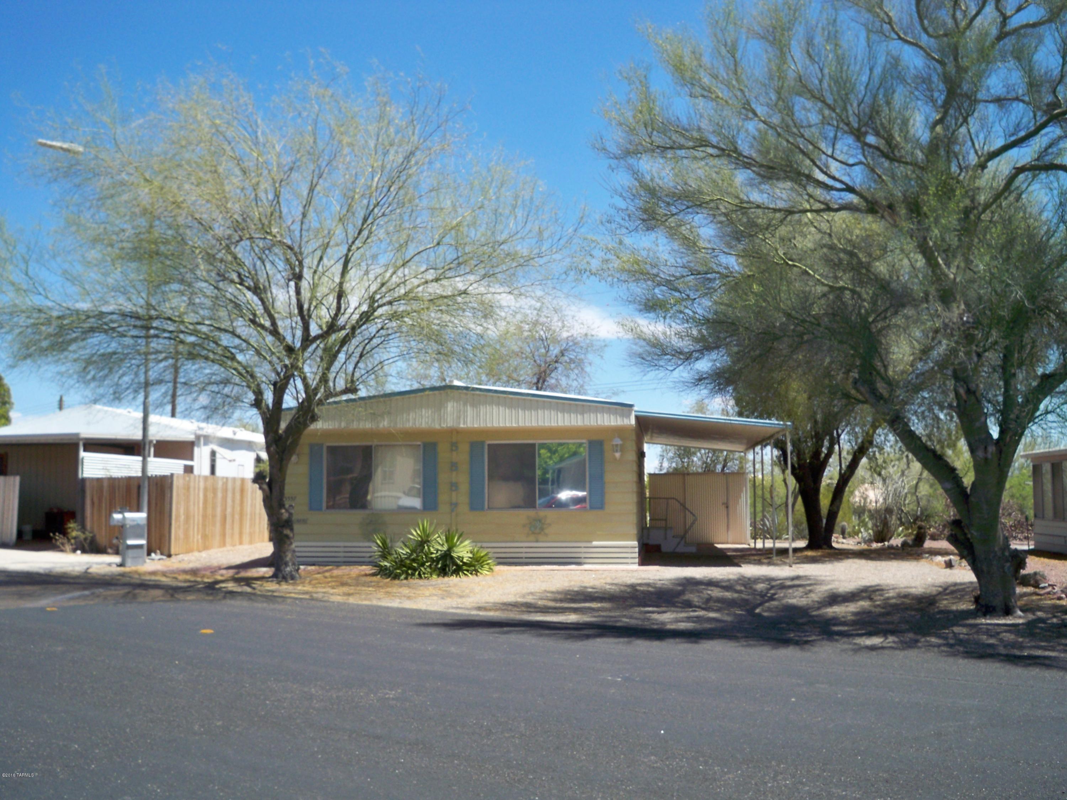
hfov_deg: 52.6
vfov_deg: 40.7
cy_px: 400
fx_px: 1079
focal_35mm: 35
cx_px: 534
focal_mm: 6.3
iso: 80
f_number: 4.7
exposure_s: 1/400
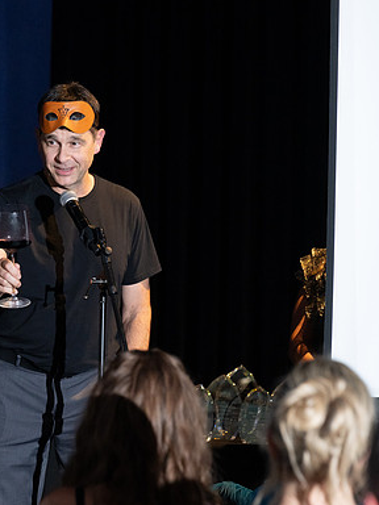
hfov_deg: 6.8
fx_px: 3182
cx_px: 68
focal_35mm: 218
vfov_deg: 9.1
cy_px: 252
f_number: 5
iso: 2500
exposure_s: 1/200
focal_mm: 150
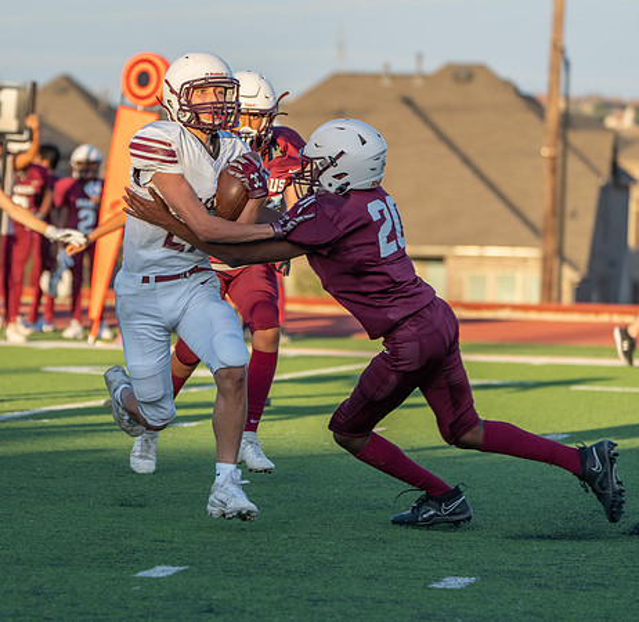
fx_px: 7126
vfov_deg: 5.0
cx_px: 155
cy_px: 343
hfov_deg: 5.1
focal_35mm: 346
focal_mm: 226
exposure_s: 1/1000
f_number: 5.6
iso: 640
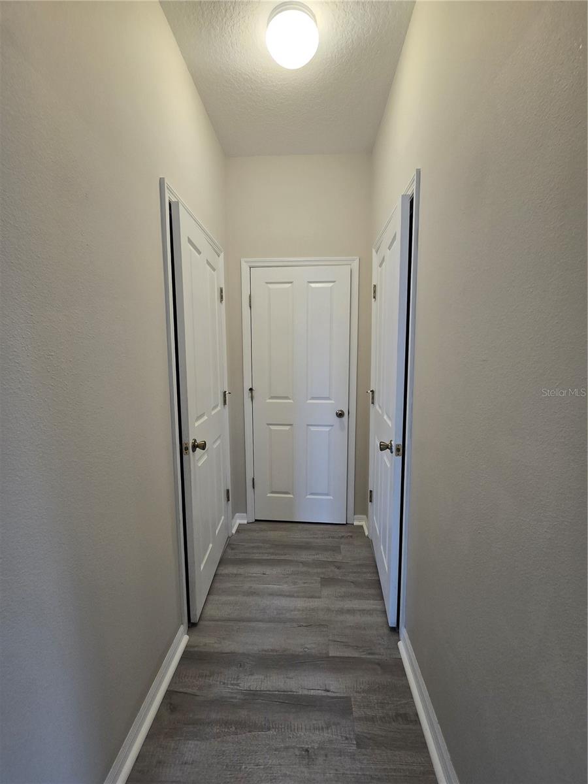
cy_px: 392
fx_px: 294
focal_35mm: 13
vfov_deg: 106.2
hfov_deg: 89.9
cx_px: 294
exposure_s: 1/60
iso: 160
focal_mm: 2.2
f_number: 2.2
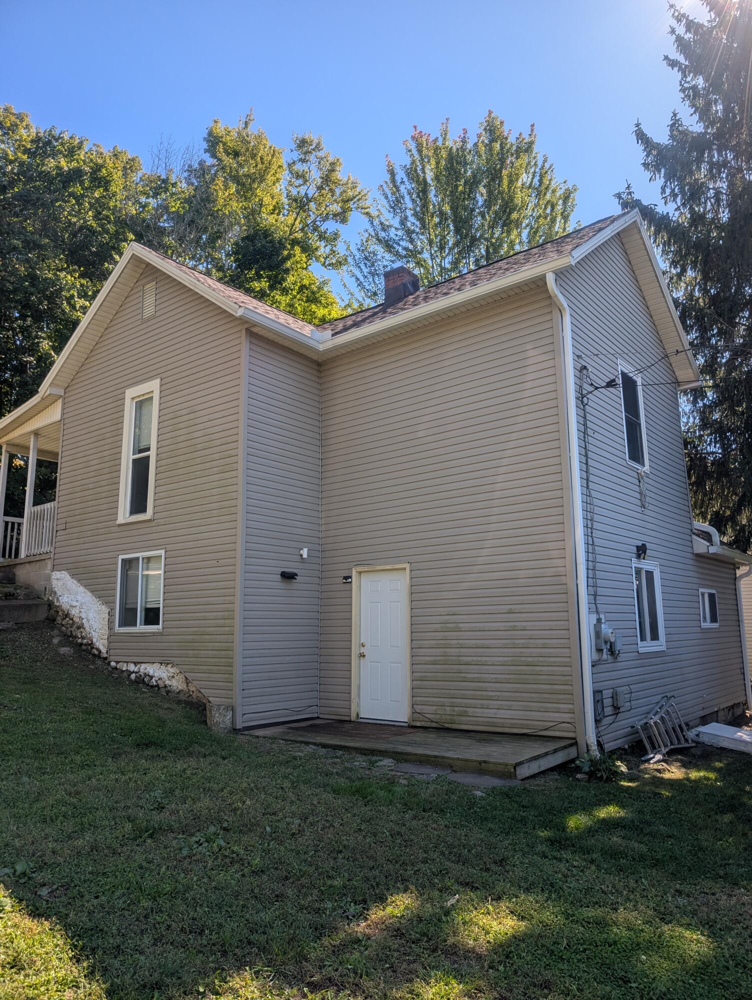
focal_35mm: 24
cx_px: 376
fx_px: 694
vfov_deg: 71.5
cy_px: 500
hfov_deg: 56.9
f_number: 1.68
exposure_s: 1/608
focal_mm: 6.9
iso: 21
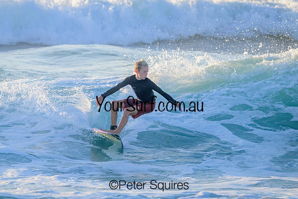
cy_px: 97
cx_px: 128
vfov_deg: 2.3
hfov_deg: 3.4
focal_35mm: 599
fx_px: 4958
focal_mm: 520
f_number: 10
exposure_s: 1/1600
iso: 1600
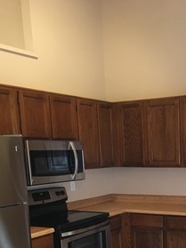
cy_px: 219
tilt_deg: -10.3
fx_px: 373
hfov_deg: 27.5
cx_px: 149
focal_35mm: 52
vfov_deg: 34.9
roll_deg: +2.9
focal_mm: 4.15
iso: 200
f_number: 2.2
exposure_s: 1/17
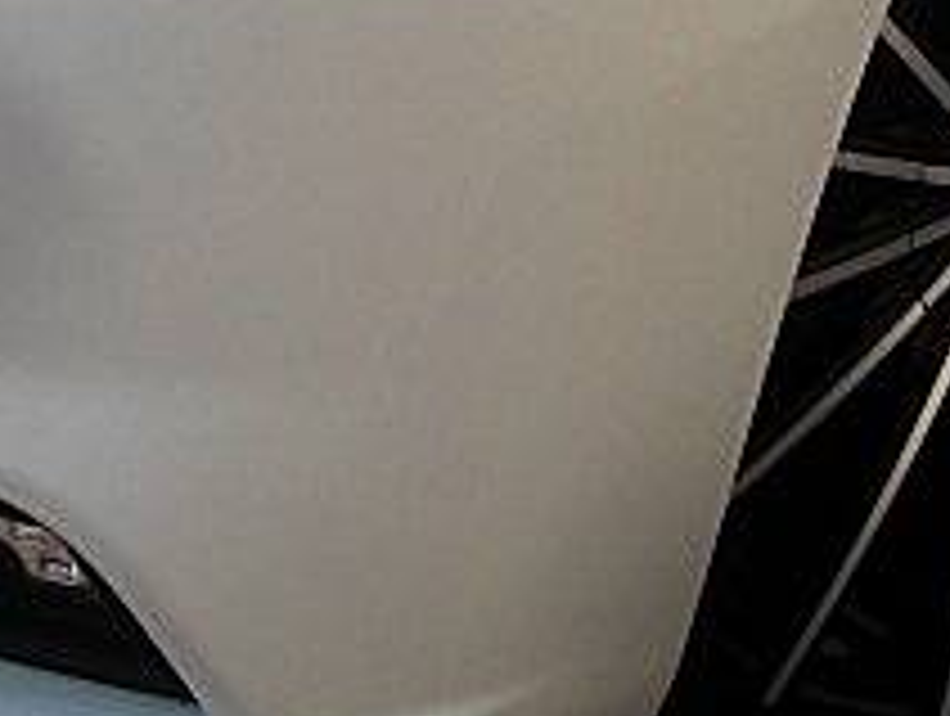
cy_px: -41
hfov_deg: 18.0
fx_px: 2997
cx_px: 356
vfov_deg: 13.4
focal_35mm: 109
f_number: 2.8
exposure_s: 1/640
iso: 50
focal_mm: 6.3
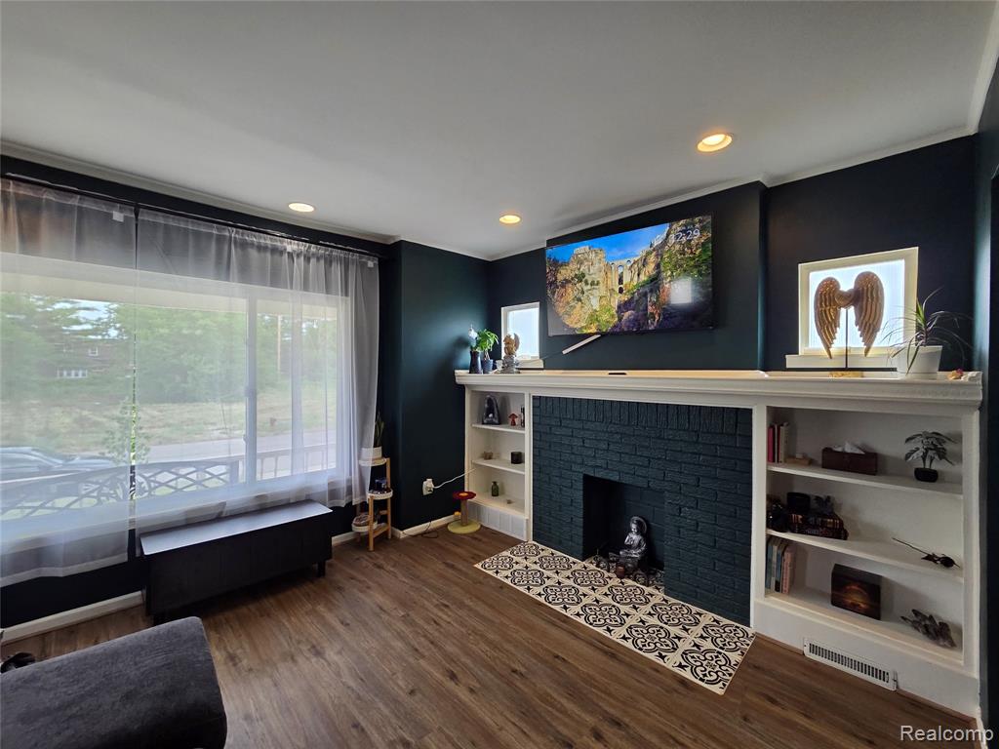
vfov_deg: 89.9
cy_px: 374
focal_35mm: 13
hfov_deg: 106.2
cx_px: 500
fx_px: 375
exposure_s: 1/120
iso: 125
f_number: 2.2
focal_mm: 2.2
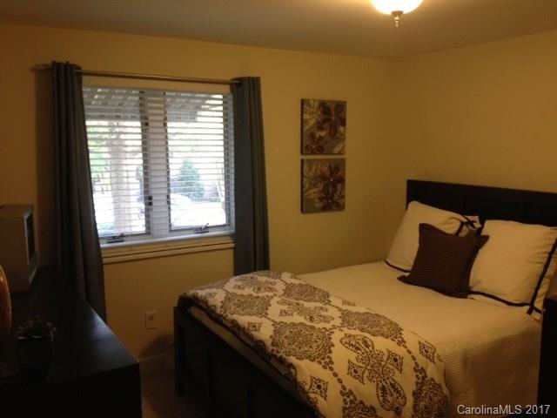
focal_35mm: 35
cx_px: 278
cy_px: 209
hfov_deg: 52.6
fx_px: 563
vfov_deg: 40.7
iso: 100
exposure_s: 1/20
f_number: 2.4
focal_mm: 4.28
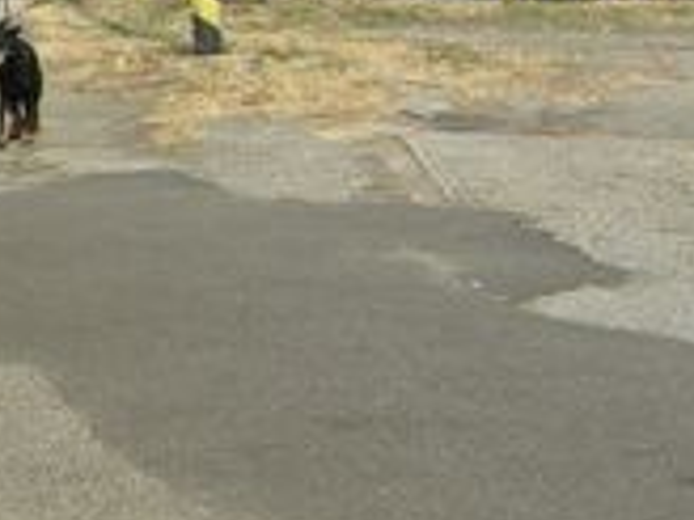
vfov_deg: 13.5
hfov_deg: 15.2
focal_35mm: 109
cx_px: -609
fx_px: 2185
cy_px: 140
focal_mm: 7.4
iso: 50
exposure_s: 1/250
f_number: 7.1
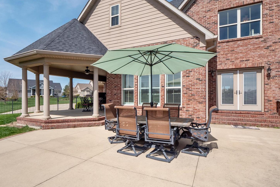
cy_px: 92
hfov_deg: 83.9
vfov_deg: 61.9
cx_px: 130
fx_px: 155
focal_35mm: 20
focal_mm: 9
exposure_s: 1/1000
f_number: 9
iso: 400
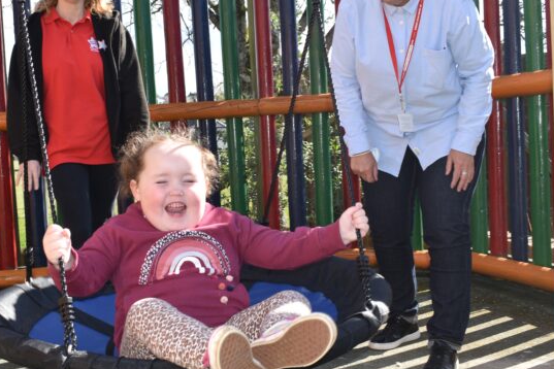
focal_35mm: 49
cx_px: 232
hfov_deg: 40.5
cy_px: 157
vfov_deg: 27.7
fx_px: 749
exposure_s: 1/160
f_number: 6.3
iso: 100
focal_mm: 25
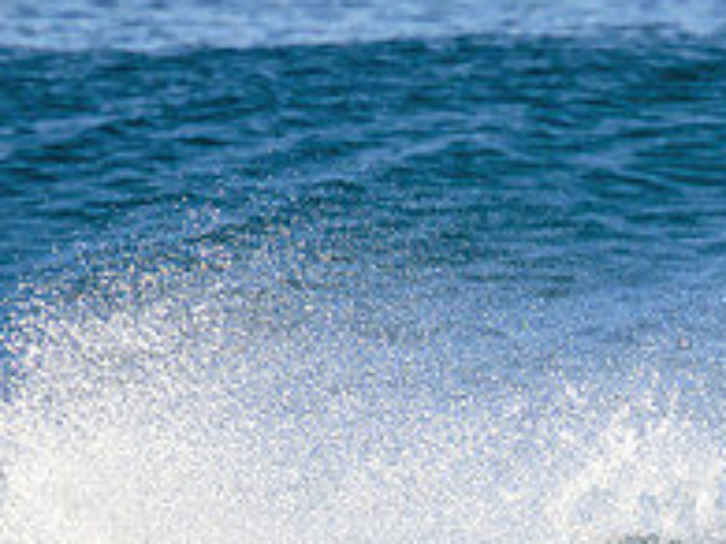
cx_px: 931
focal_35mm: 2285
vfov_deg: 0.7
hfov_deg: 0.9
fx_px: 47894
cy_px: 673
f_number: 11
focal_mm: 800
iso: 1250
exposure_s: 1/2000
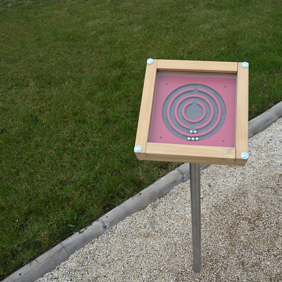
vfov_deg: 47.2
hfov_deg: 46.8
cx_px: 177
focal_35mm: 35
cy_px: 141
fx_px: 323
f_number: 22
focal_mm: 27
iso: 250
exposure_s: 1/80
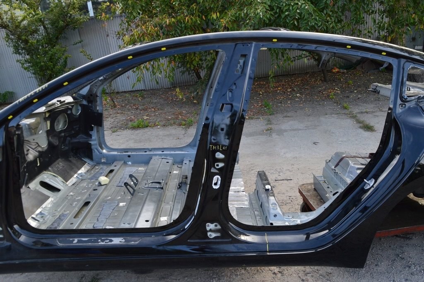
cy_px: 141
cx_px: 212
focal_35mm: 30
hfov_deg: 62.0
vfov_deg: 43.5
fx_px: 353
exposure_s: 1/100
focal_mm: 20
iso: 400
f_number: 9
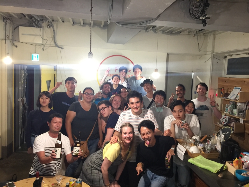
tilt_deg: -4.0
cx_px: 124
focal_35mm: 29
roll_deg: -3.7
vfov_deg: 48.2
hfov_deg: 61.7
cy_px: 94
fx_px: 209
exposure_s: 1/4
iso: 64
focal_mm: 4.15
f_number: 2.2
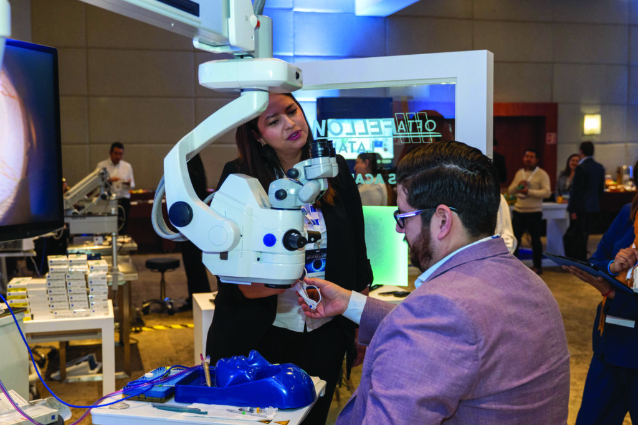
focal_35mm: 42
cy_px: 212
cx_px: 319
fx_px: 744
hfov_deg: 46.4
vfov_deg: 31.9
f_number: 3.2
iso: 1600
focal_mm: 28
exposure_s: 1/125
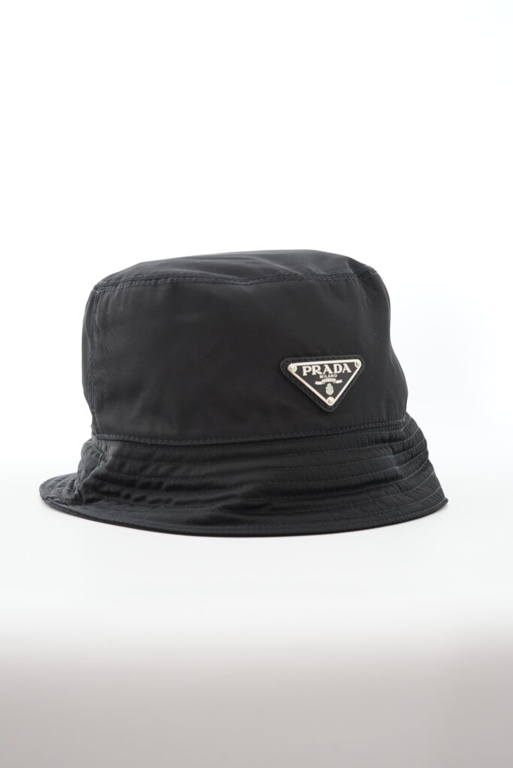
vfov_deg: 39.6
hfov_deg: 27.0
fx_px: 1068
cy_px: 384
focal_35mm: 50
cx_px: 256
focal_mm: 50
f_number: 6.3
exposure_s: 1/10
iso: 640
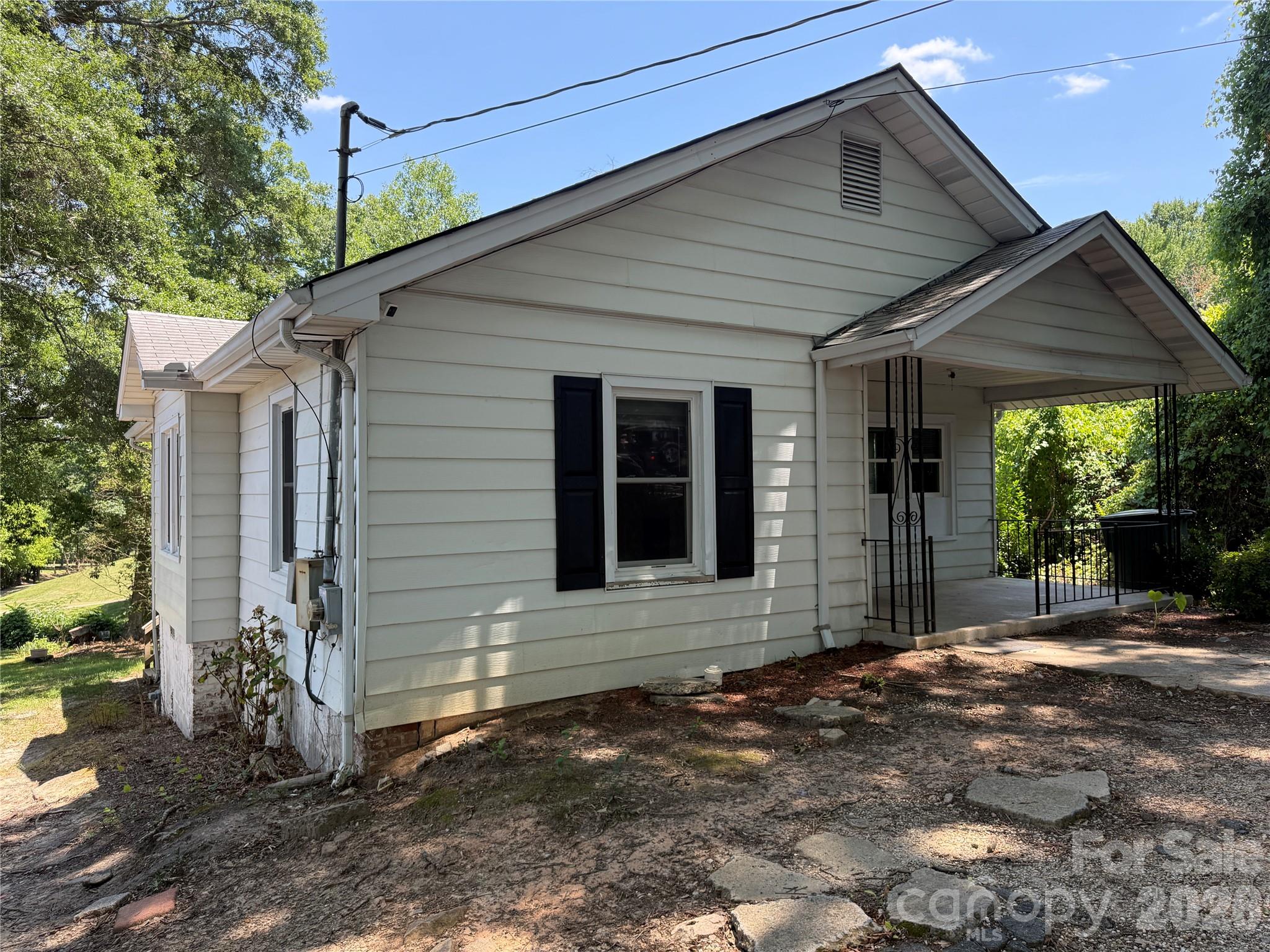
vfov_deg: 56.8
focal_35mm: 24
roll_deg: +0.5
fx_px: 881
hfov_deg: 71.6
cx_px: 635
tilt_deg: +2.3
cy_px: 476
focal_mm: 6.76
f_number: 1.78
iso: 100
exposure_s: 1/757
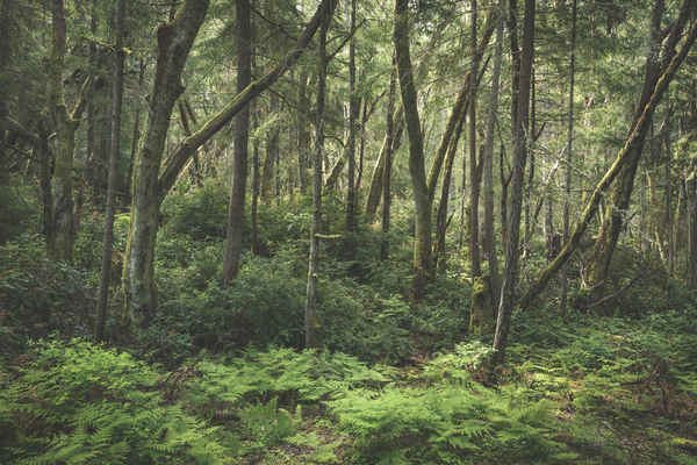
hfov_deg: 54.4
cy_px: 232
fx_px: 678
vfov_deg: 37.9
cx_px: 348
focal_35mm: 35
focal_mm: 35
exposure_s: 1/2
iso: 64
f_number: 8
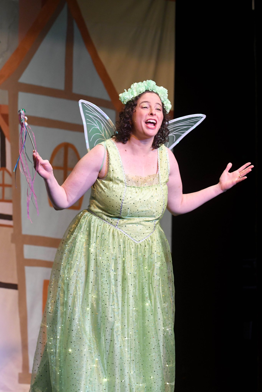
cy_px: 196
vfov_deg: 13.4
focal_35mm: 153
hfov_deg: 9.0
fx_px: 1670
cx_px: 131
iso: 2000
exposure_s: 1/320
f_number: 3.2
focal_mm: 102
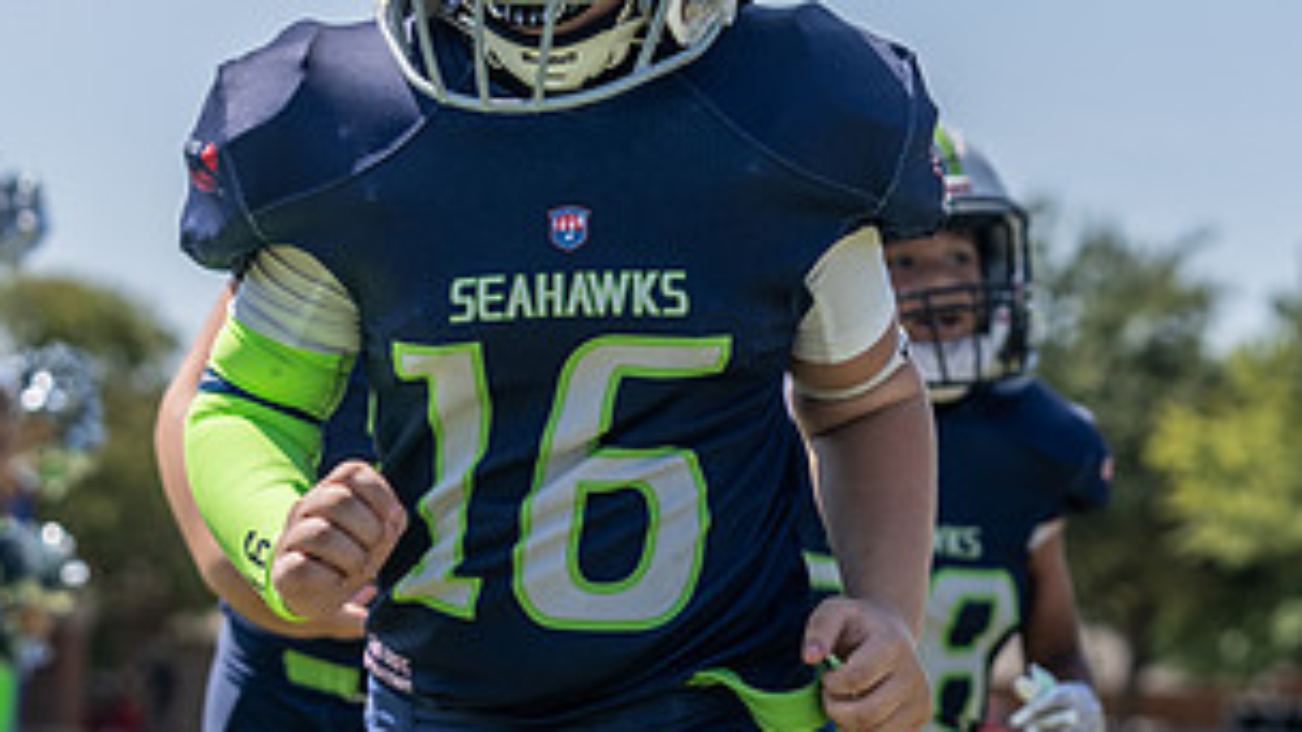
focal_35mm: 140
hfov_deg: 15.3
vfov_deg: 8.7
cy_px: 315
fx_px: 4833
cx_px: 874
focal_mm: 70
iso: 100
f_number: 4
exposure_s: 1/1250
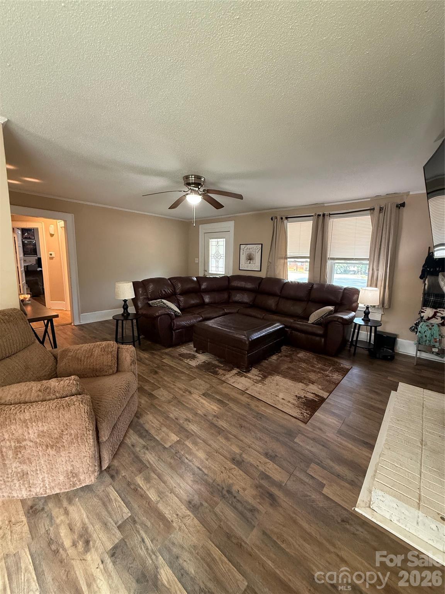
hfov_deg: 85.7
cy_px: 297
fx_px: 240
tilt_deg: -8.1
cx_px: 222
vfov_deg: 102.1
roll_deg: -1.4
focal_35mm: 14
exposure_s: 1/60
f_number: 2.2
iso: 500
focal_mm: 2.22
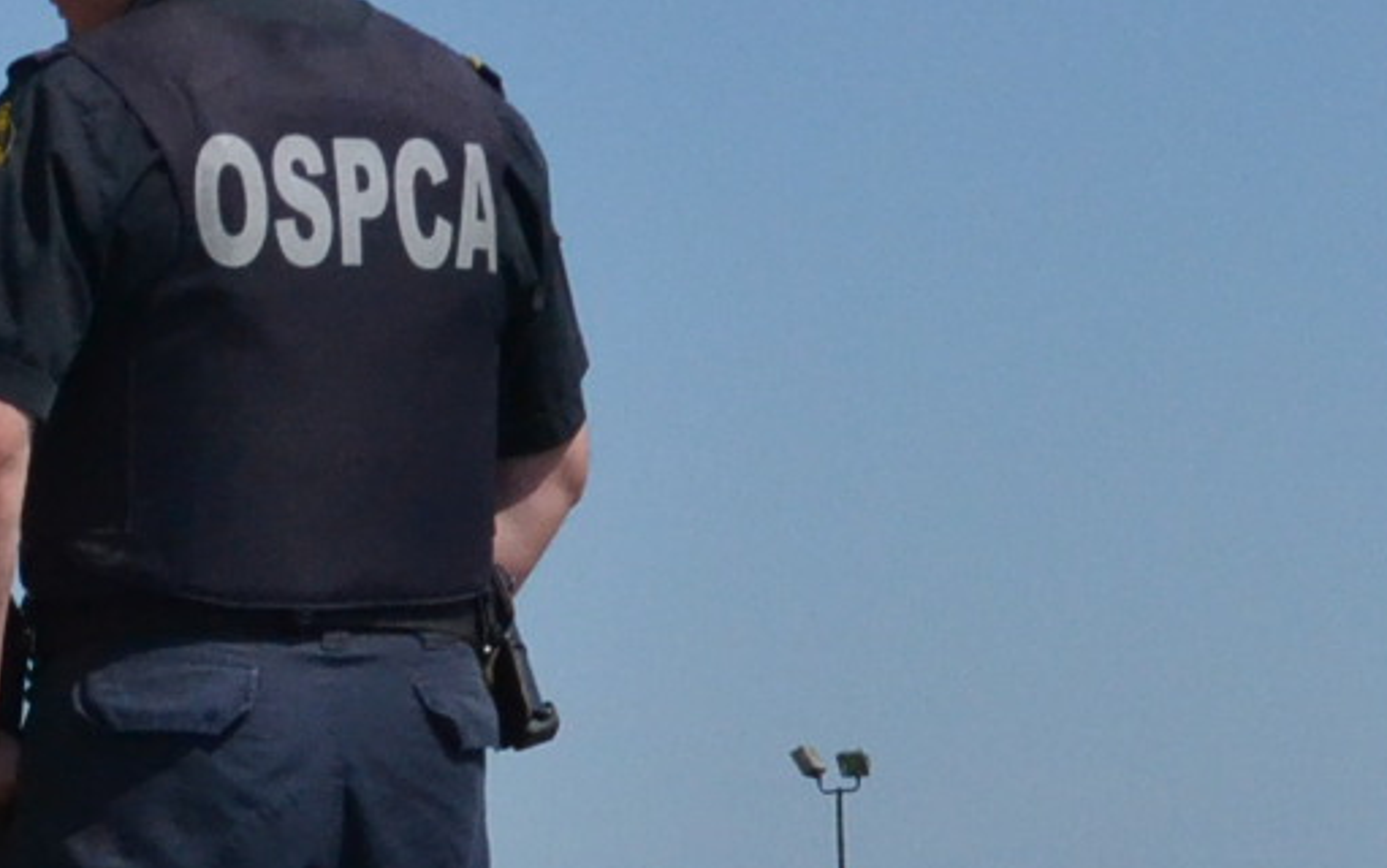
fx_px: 9380
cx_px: -961
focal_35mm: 248
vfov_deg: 5.3
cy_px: 540
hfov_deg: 8.2
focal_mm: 36
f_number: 9
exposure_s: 1/4000
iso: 1600
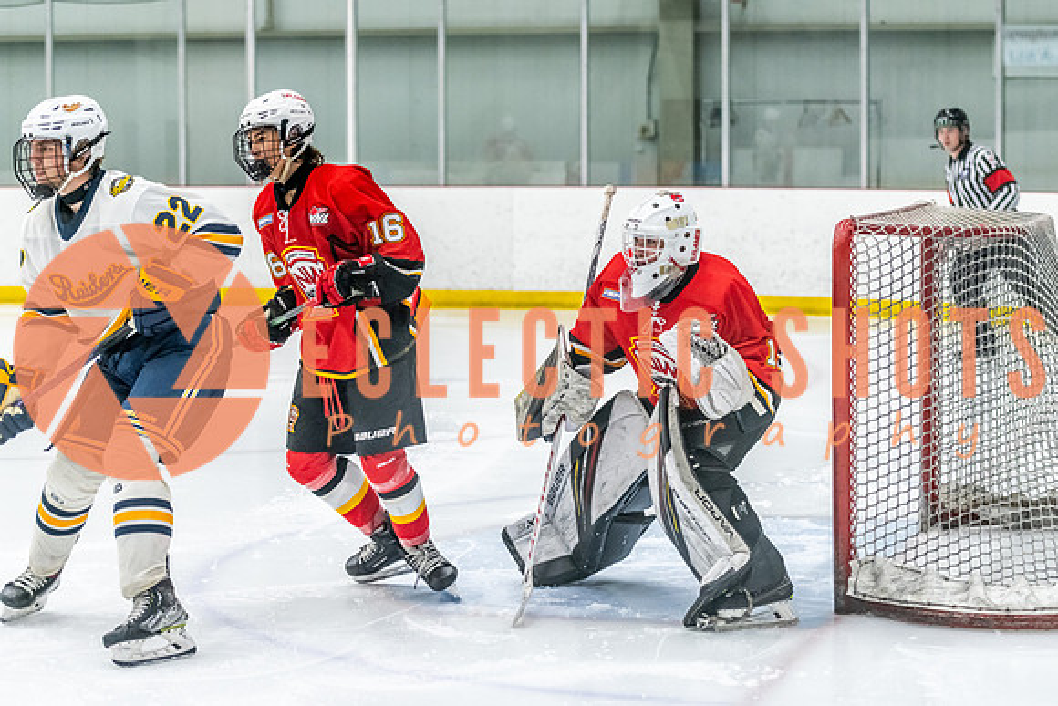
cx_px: 611
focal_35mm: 101
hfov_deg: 20.2
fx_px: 2965
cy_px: 307
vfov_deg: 13.6
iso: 3200
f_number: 2.8
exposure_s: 1/800
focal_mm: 85
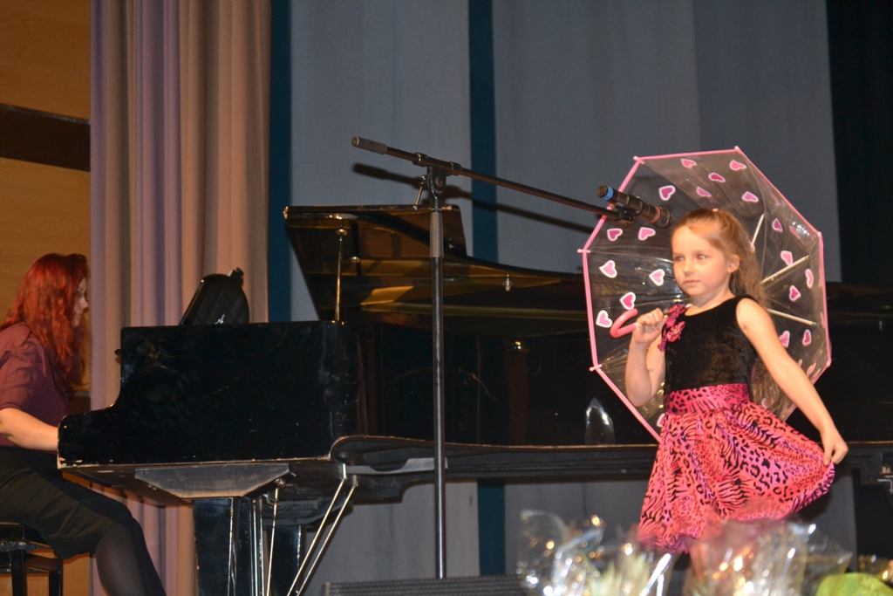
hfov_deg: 24.6
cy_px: 298
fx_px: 2047
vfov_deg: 16.6
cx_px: 446
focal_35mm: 82
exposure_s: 1/60
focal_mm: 55
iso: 800
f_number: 4
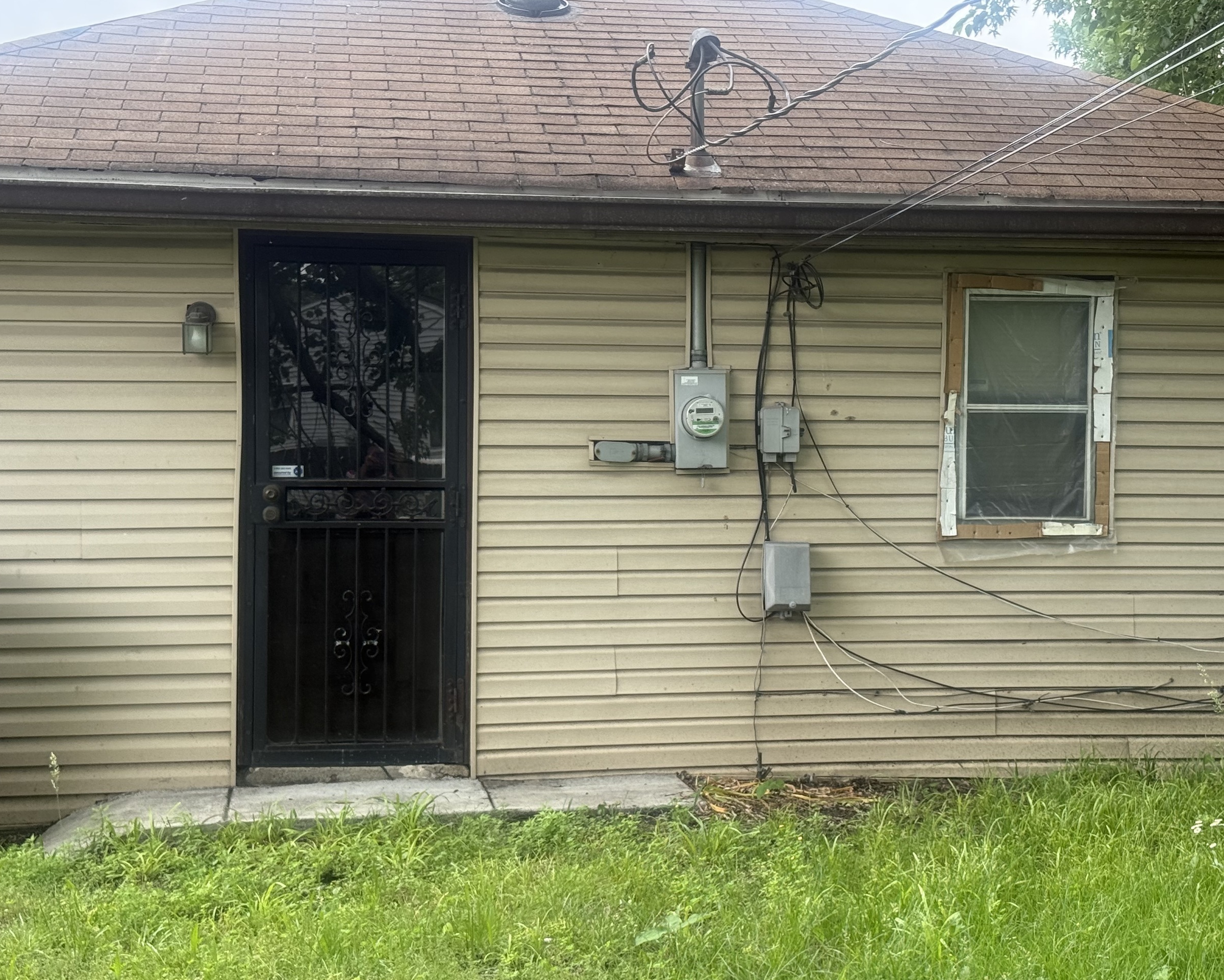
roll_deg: -0.3
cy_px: 515
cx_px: 673
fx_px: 2173
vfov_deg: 25.4
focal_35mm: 60
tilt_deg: +1.3
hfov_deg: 31.4
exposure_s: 1/422
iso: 64
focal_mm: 6.76
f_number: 1.78
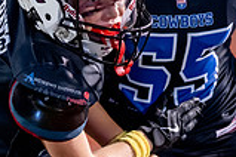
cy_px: 29
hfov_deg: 4.0
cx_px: 175
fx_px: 3343
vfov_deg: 2.7
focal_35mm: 510
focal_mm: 135
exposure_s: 1/1000
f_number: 1.8
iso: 3200
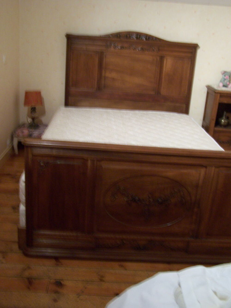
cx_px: 116
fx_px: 338
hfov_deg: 37.7
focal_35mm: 38
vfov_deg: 49.0
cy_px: 154
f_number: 2.8
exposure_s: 1/8
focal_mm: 6.3
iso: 140
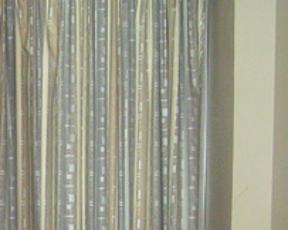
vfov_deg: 12.6
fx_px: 996
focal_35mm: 117
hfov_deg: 16.1
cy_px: 324
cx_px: -1
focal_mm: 5.8
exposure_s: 1/60.1
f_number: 2.8
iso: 195
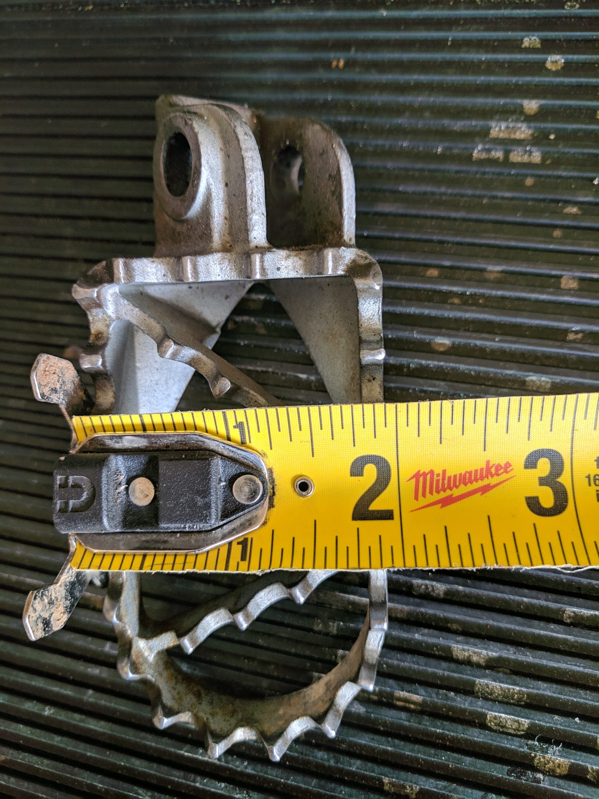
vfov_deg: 67.3
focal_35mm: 26
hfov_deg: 53.1
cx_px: 300
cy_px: 400
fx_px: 600
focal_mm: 4.67
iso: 89
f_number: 2
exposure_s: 1/120
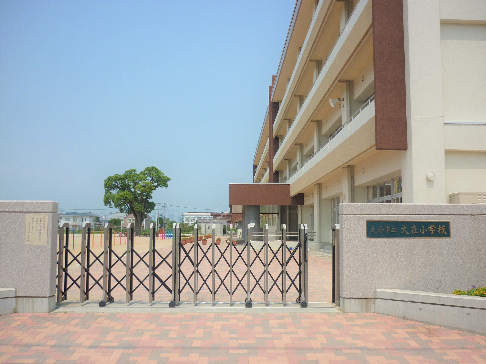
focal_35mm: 33
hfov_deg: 55.4
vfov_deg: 42.9
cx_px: 243
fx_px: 463
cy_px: 182
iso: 80
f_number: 8
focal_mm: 5.5
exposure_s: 1/320
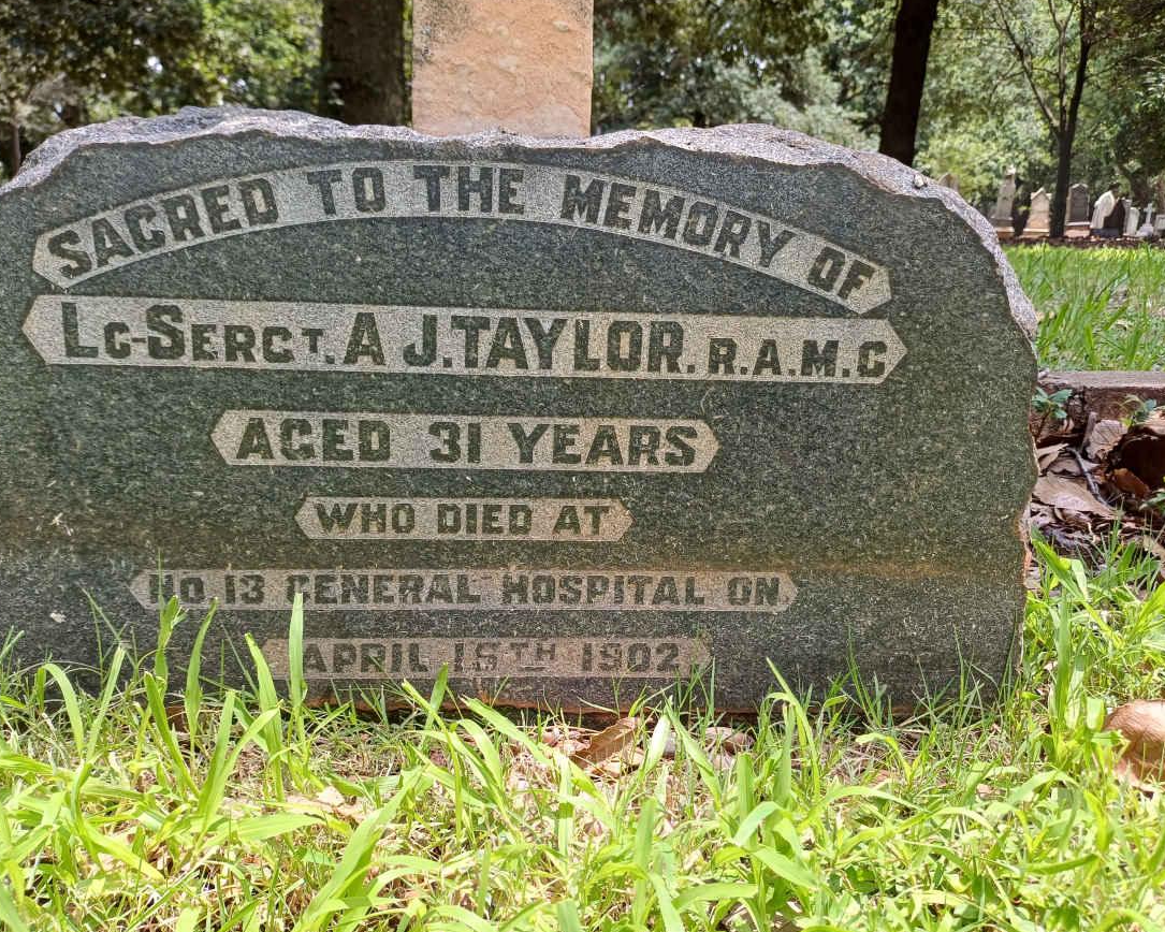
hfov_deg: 64.1
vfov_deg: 53.2
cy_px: 452
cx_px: 577
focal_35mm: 27
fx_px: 931
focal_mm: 4.65
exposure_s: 1/233
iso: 50
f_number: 1.8
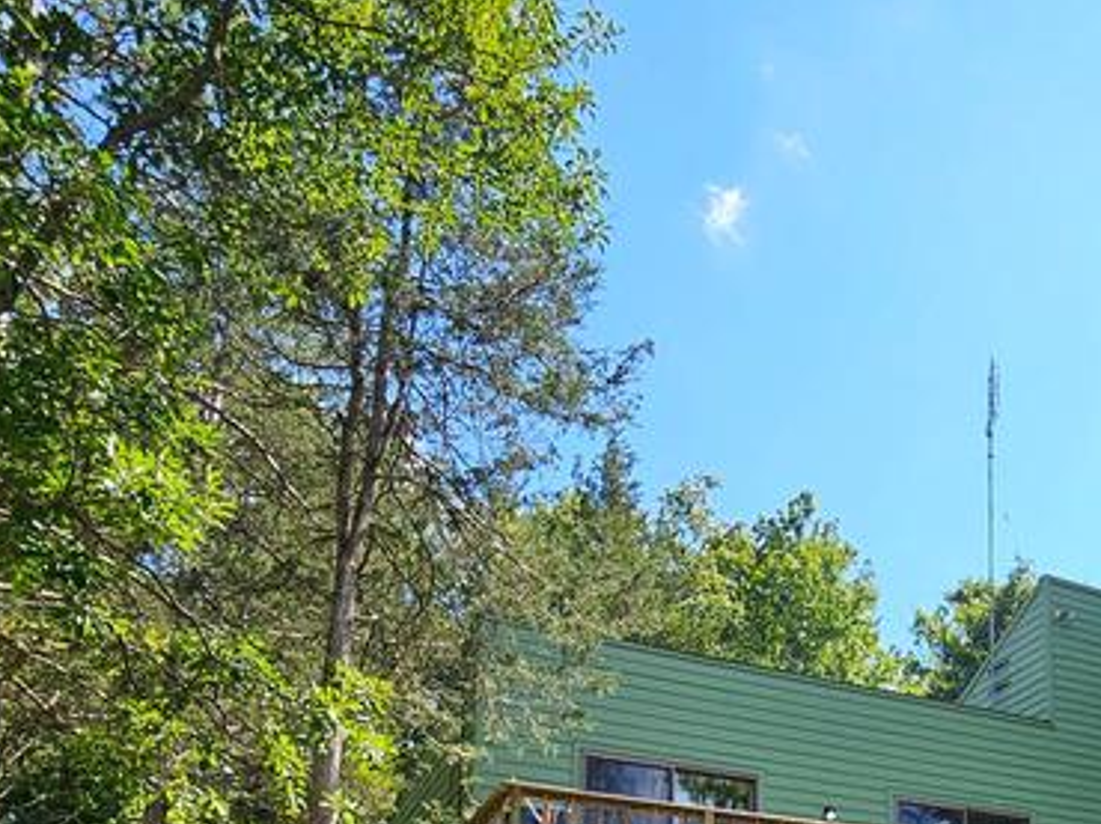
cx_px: 869
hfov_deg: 48.7
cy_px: 937
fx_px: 1144
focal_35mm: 36
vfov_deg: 33.7
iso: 50
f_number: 2.2
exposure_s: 1/1163
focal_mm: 2.2
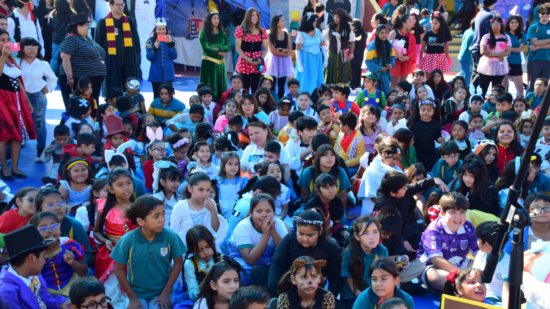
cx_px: 278
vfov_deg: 23.5
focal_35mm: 51
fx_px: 744
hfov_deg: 40.6
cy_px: 166
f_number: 9
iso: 400
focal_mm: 32
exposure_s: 1/125
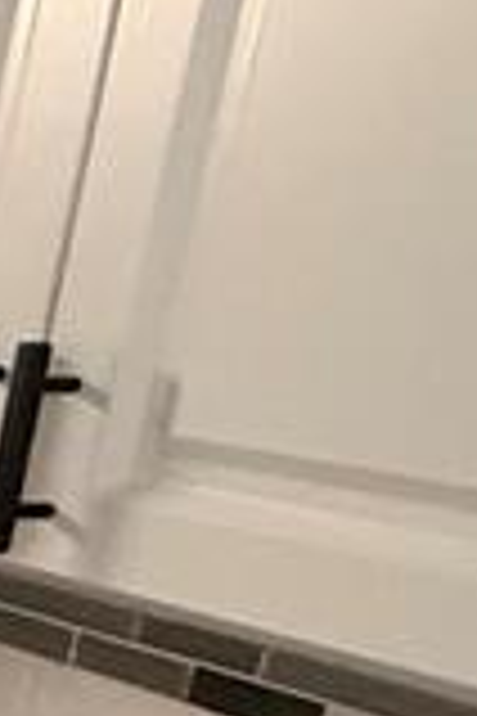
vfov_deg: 21.3
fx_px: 1868
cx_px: -1539
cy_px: 599
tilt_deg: -13.8
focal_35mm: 94
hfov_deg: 7.7
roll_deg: -0.7
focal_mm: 2.22
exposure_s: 1/60
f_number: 2.2
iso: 640
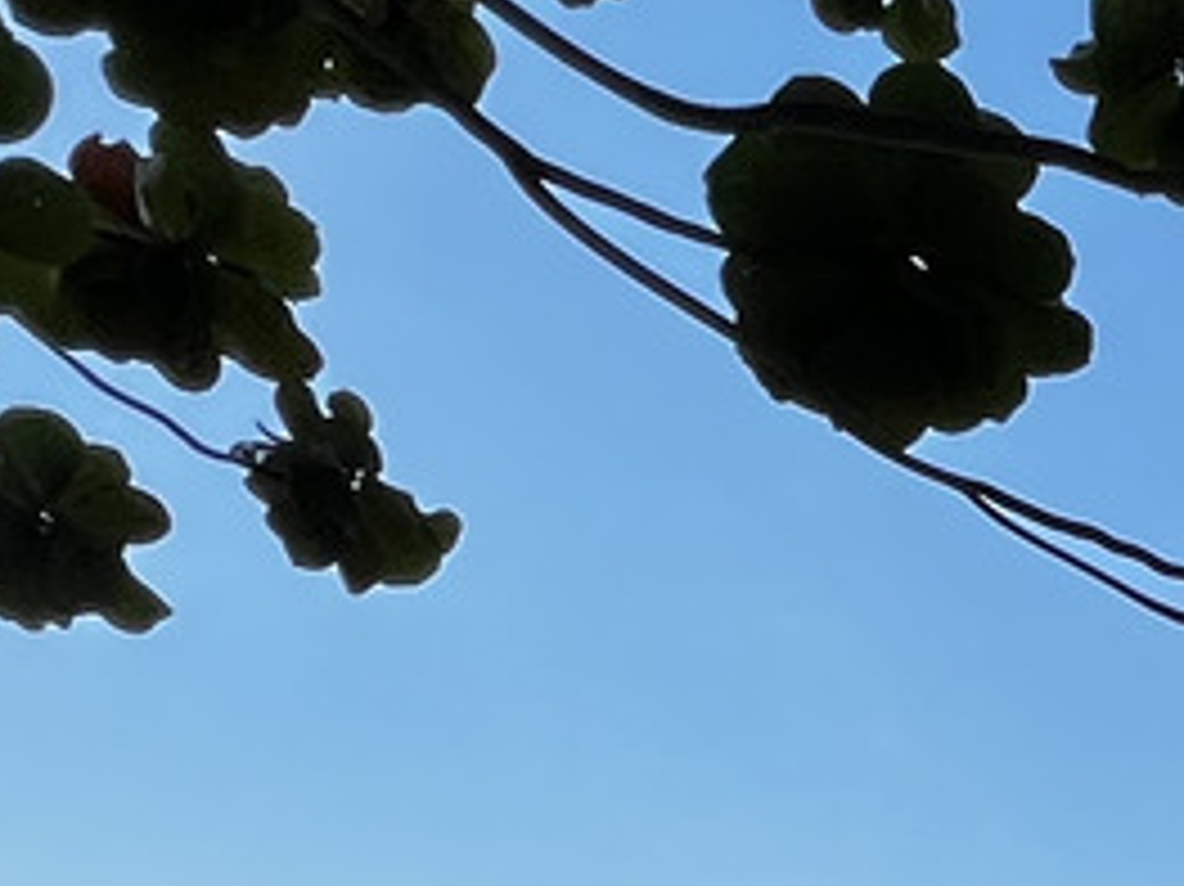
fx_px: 2701
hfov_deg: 16.1
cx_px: 2634
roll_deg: -0.7
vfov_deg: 16.8
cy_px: 1358
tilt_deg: +2.0
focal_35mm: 79
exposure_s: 1/1908
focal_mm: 1.57
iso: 32
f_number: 1.8
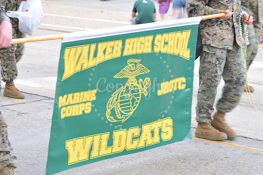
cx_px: 132
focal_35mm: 112
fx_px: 818
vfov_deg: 12.2
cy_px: 88
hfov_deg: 18.3
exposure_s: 1/80
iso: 250
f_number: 7.1
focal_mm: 112
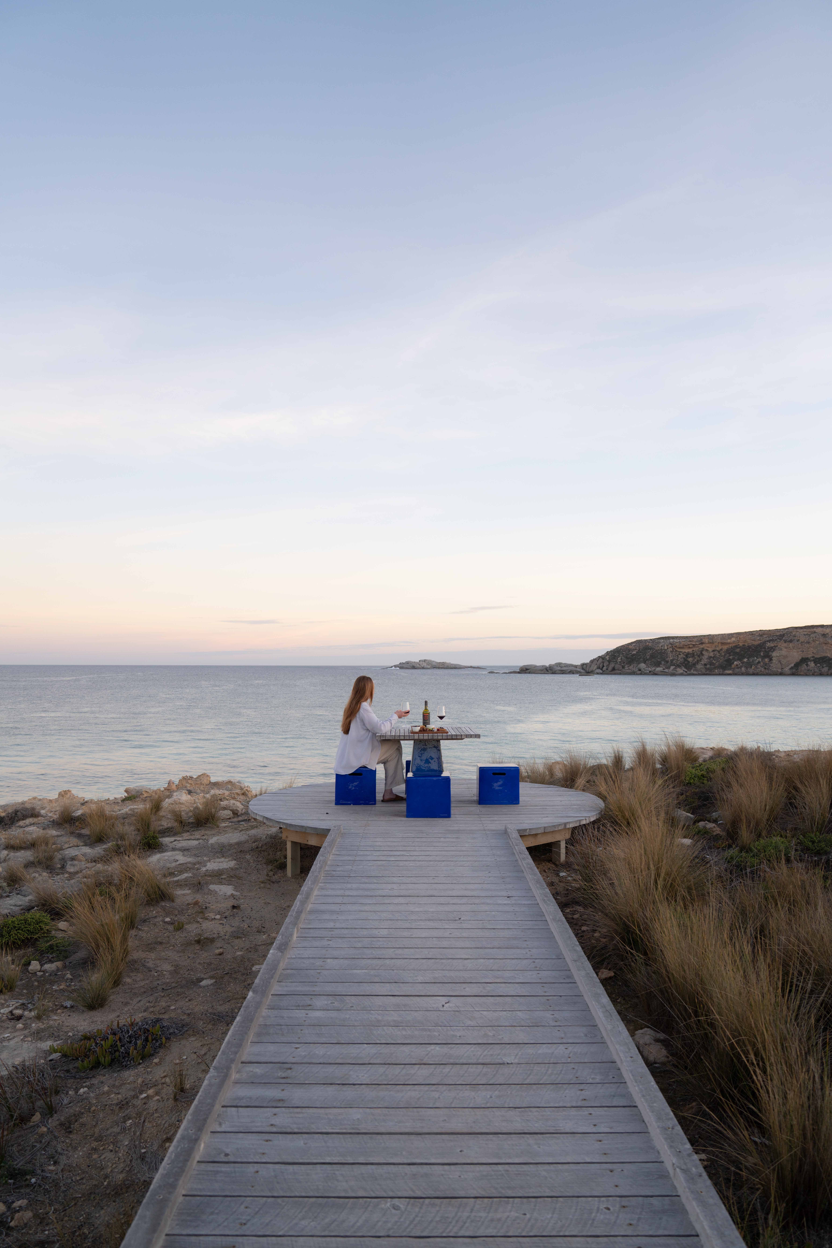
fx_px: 832
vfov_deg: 73.7
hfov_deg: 53.1
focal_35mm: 24
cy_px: 624
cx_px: 416
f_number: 3.2
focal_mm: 24
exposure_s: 1/250
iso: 200
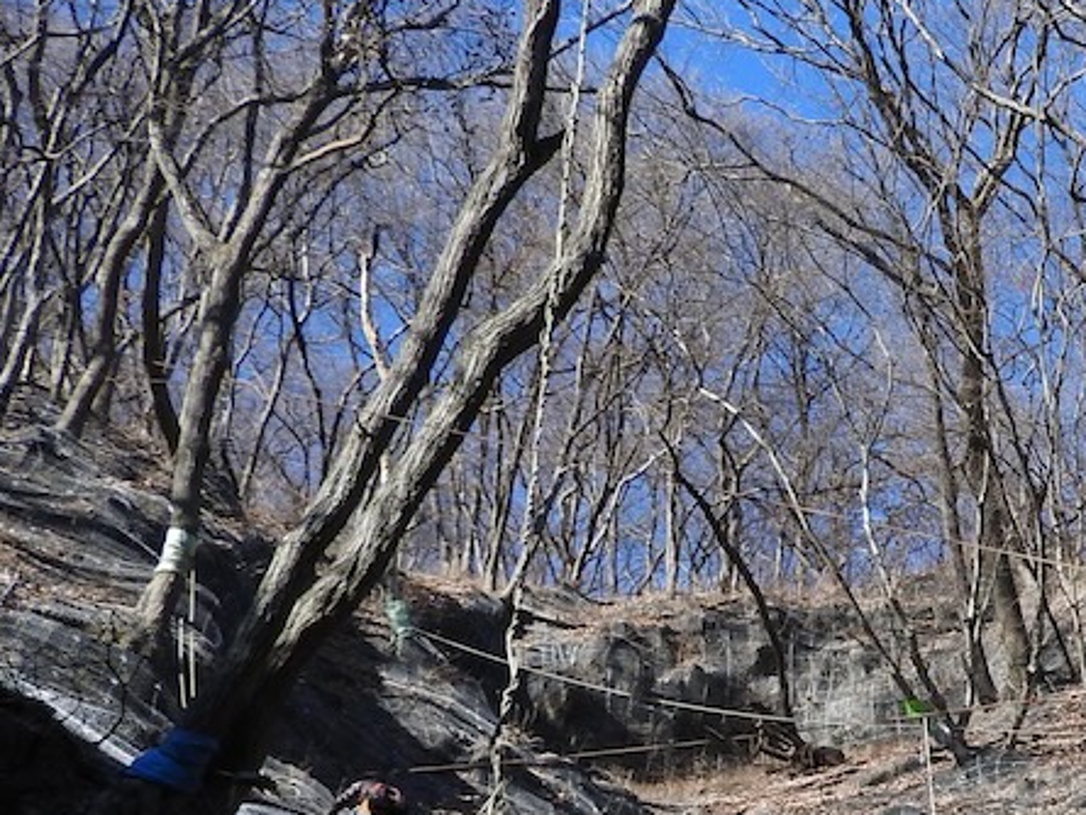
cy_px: 944
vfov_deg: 16.0
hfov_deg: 20.4
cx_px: 1347
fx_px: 2793
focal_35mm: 89
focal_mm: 5.9
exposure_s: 1/500
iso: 100
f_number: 3.6
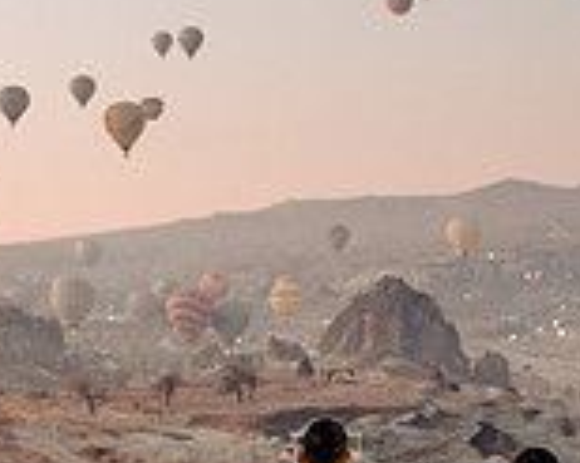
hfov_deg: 15.4
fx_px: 2127
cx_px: 68
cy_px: 277
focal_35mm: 124
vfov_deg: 12.4
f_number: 2.8
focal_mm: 35
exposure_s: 1/200
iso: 4000
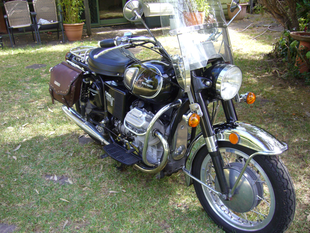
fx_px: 313
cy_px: 116
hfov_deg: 52.6
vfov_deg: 40.7
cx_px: 155
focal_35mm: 35
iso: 100
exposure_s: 1/125
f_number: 2.8
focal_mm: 5.8
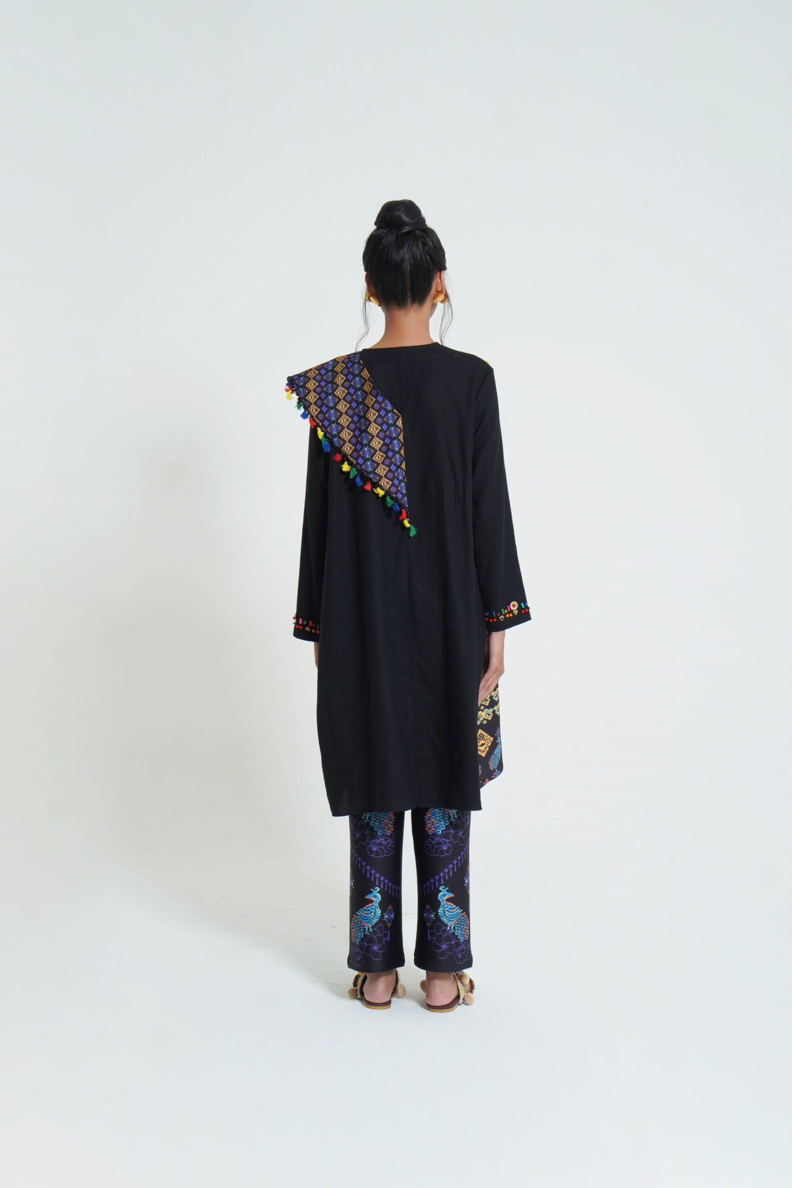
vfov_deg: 37.8
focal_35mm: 52
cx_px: 396
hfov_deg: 25.8
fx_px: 1732
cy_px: 594
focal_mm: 35
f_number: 8
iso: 250
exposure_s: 1/160
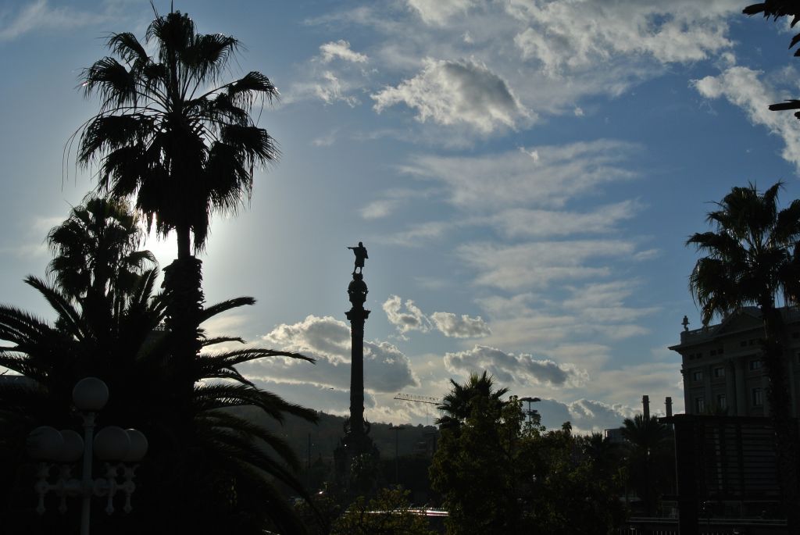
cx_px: 400
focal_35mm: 47
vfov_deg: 28.7
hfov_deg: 41.9
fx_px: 1045
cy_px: 268
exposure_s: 1/1250
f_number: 9
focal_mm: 17.5
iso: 100
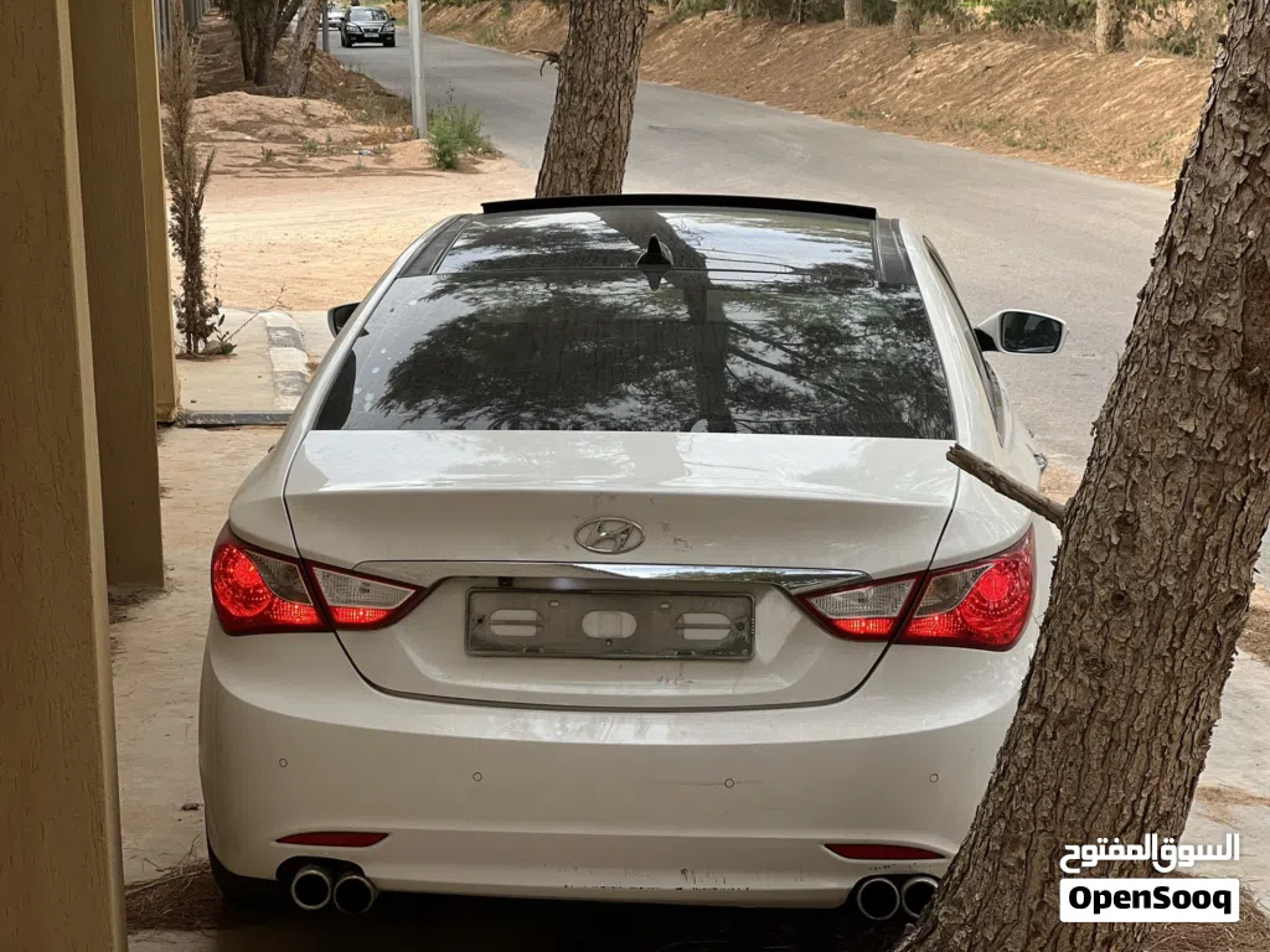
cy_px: 476
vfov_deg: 19.1
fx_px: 2825
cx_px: 635
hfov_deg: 25.3
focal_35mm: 77
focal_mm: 9
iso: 32
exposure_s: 1/121
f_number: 2.8
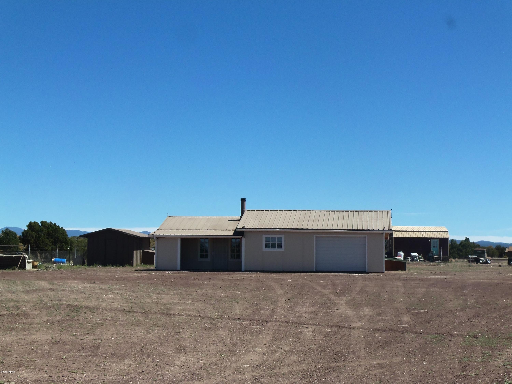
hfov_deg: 31.2
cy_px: 192
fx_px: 917
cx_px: 256
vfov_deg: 23.7
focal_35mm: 62
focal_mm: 11.1
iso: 80
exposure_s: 1/200
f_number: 10.4
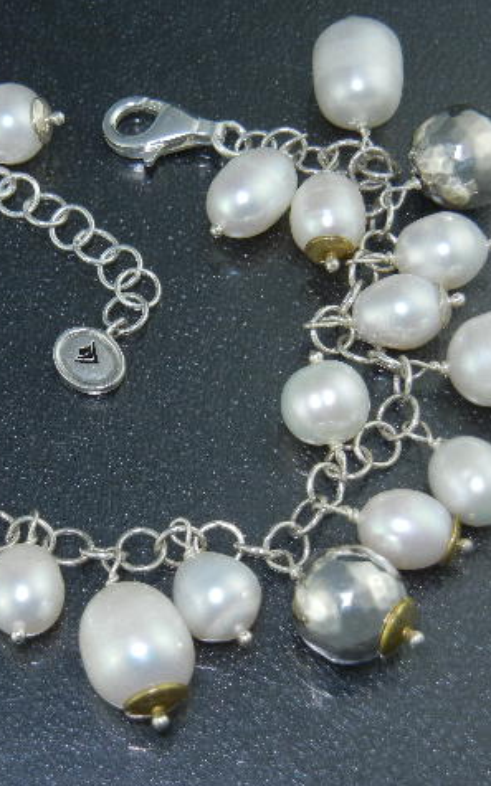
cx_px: 107
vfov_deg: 21.4
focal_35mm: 97
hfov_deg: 13.4
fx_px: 2079
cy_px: 395
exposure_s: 1/30.8
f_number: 4.1
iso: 200
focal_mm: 12.2
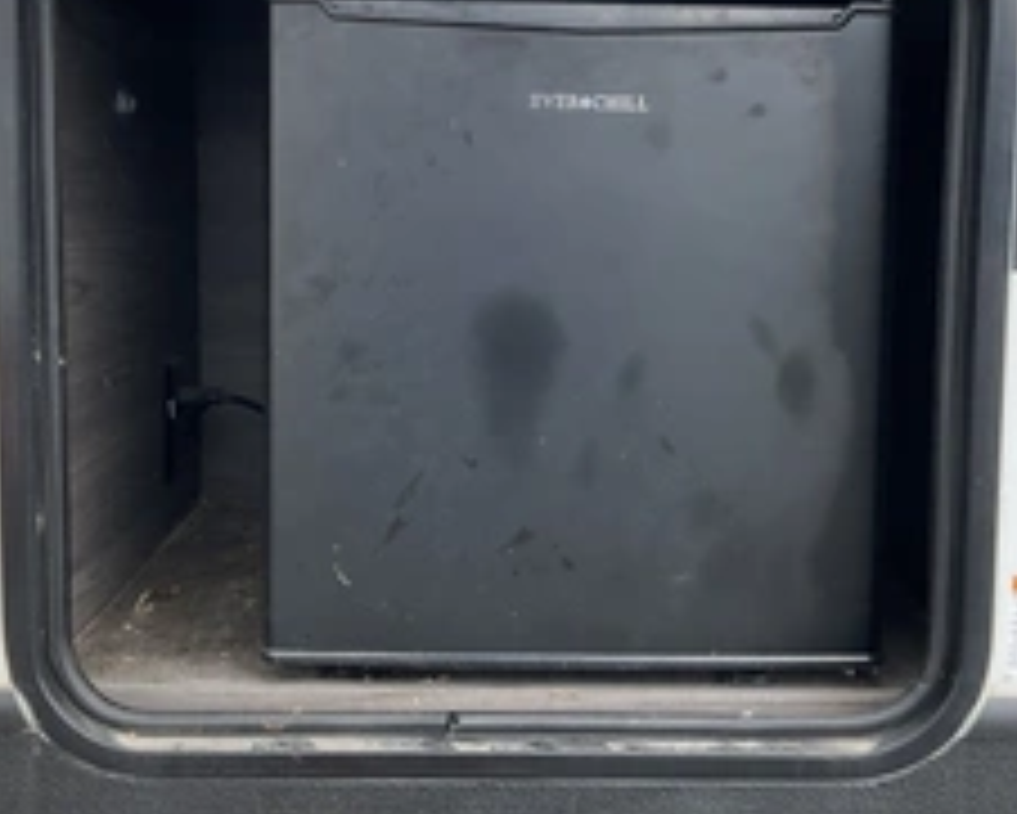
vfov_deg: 30.1
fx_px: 1506
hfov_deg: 37.3
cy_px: 283
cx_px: 567
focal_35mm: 50
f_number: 1.8
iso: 25
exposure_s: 1/556
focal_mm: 3
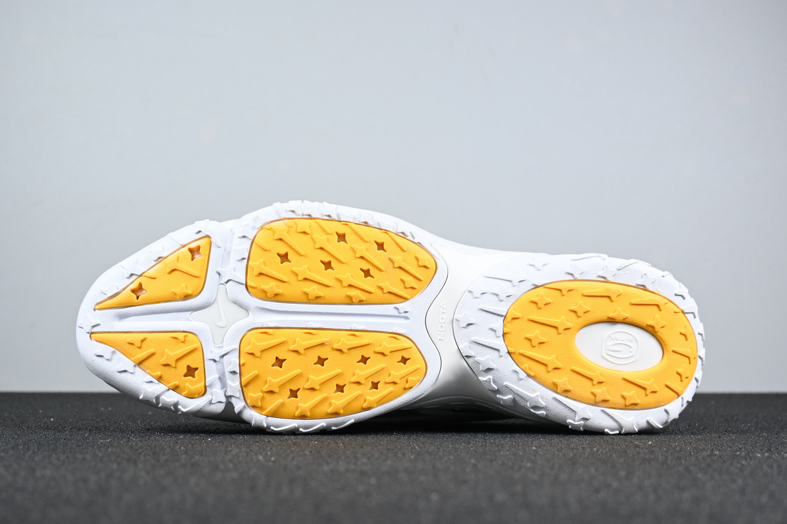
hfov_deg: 38.9
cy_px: 262
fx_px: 1115
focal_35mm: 51
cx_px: 394
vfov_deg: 26.5
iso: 500
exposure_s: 1/125
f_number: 5
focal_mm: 34
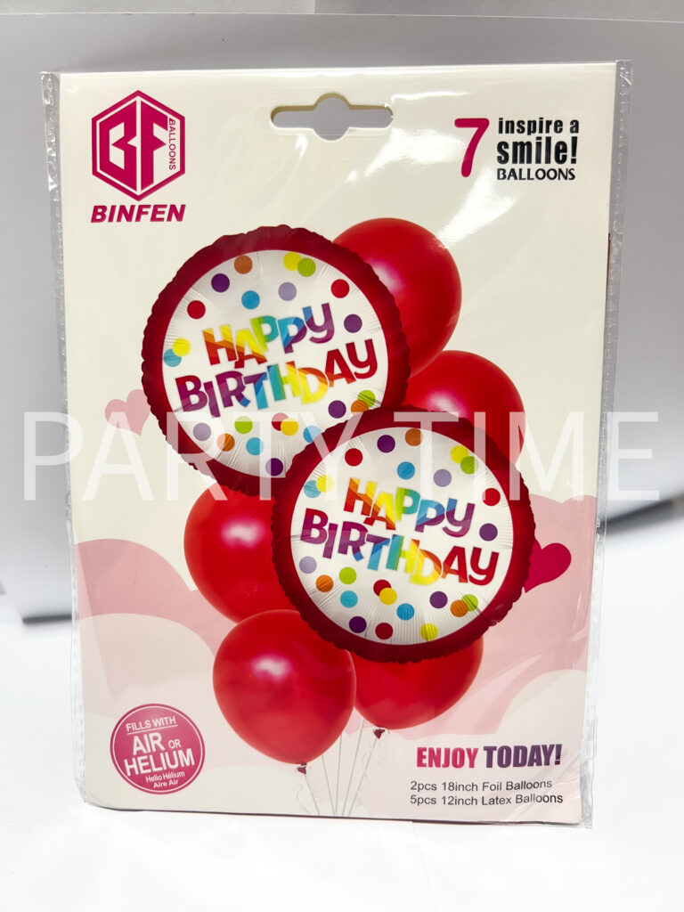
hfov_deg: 53.1
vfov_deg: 67.3
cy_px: 456
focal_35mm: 26
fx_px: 685
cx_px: 342
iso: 100
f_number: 1.5
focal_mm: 5.7
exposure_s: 1/50
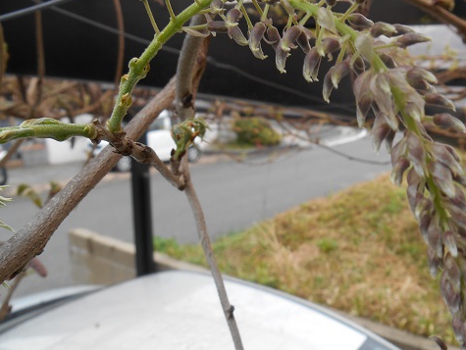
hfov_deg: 51.6
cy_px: 178
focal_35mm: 35
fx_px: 472
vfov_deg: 40.7
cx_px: 311
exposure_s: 1/30
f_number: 3.4
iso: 80
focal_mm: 4.7
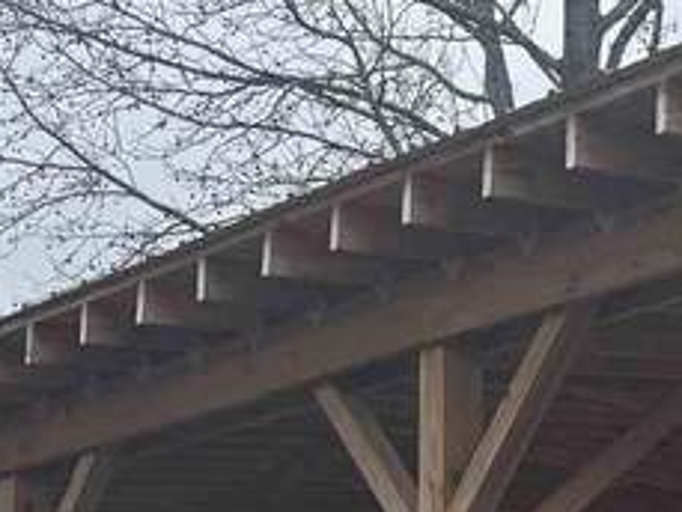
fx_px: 2641
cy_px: 947
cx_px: 1161
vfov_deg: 10.4
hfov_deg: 13.4
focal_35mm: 134
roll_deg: +0.1
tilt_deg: +2.1
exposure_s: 1/2053
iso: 80
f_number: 1.78
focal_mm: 6.76
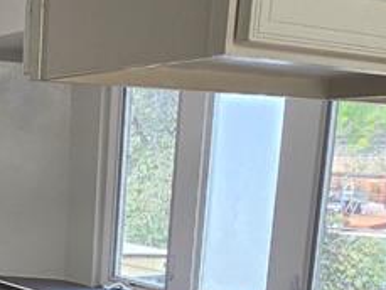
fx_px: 647
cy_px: 281
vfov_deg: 24.3
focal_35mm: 58
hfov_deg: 27.8
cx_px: -111
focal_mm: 2.2
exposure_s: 1/120
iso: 250
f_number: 2.2
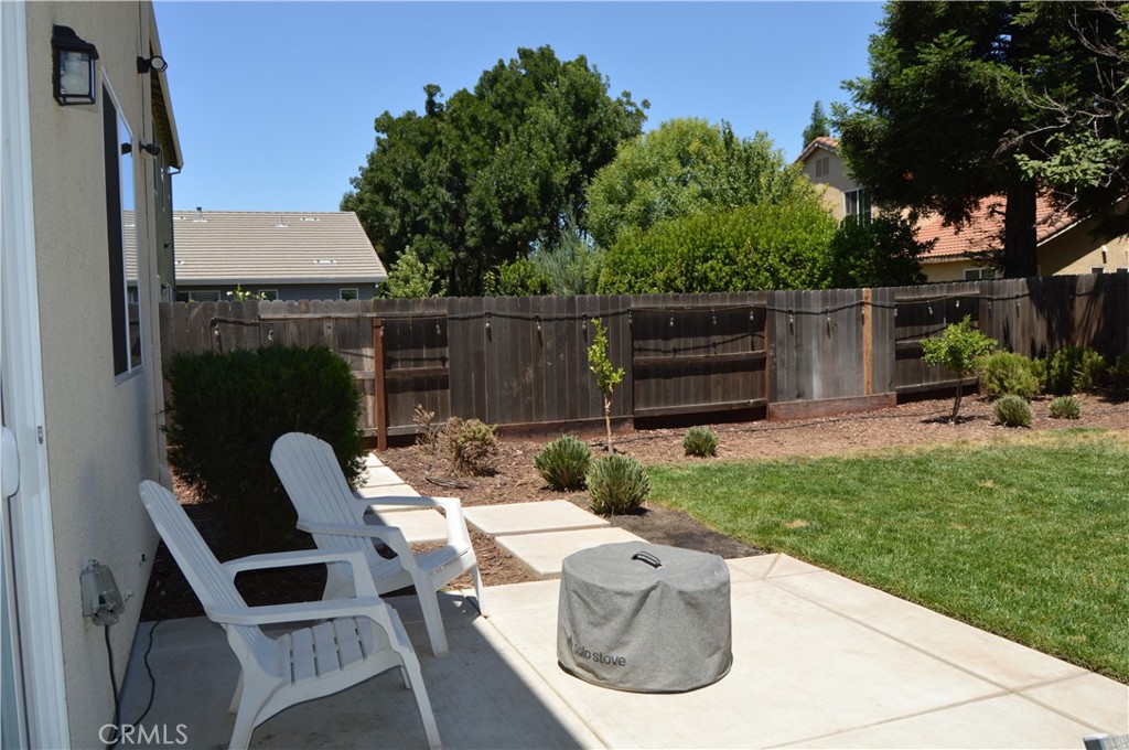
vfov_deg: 47.8
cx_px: 564
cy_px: 375
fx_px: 846
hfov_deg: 67.4
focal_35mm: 27
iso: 100
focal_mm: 18
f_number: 9
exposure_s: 1/200
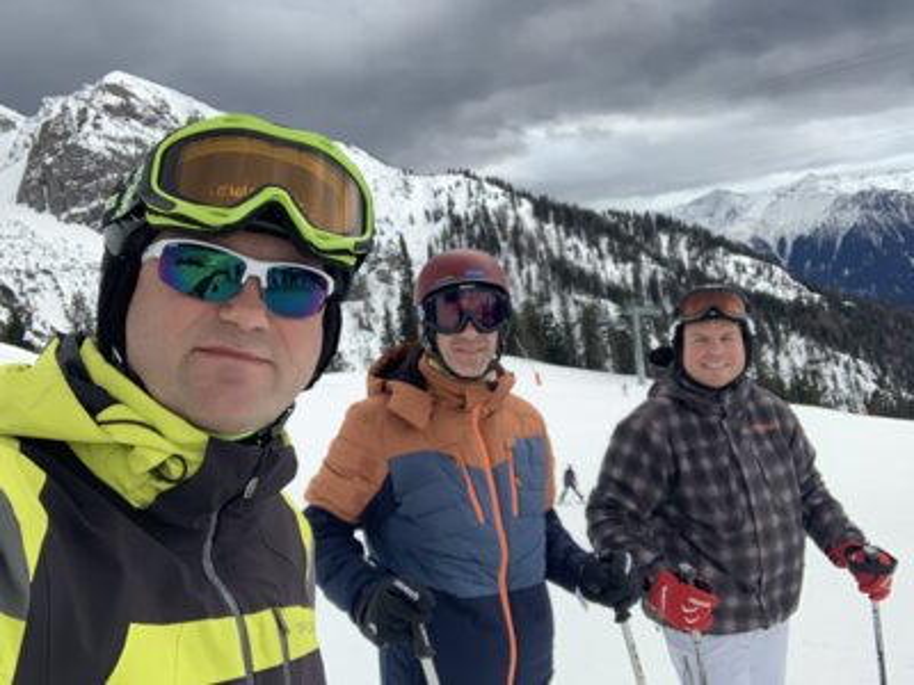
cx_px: 457
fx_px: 845
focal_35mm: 32
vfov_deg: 44.2
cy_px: 342
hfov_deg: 56.8
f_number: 2.2
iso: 16
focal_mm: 2.87
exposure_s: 1/250
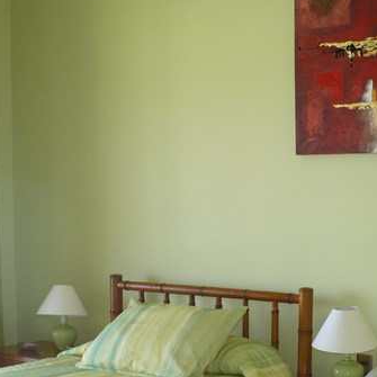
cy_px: 320
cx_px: 246
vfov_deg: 21.8
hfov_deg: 22.1
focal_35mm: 78
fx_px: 961
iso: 100
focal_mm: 6.1
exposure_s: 1/40
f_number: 2.8
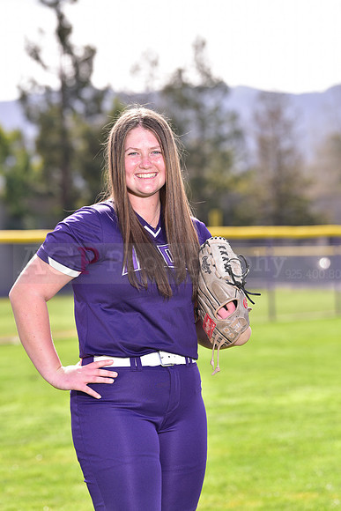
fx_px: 2201
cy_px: 256
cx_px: 170
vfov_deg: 13.2
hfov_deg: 8.9
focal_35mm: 155
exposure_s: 1/250
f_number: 5
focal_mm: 155
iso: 100
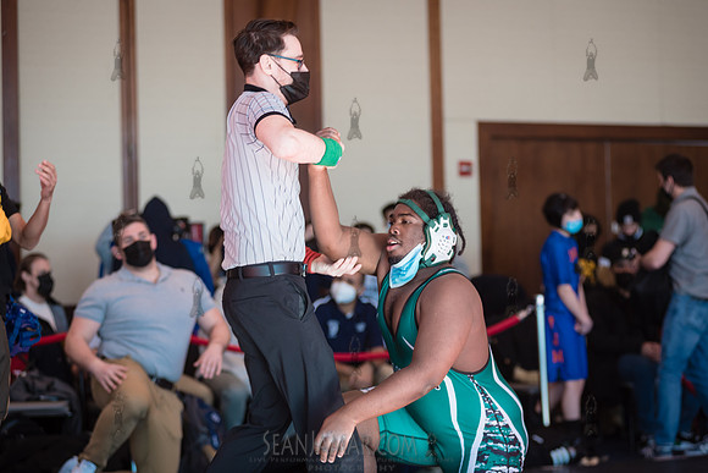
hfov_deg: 19.5
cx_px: 354
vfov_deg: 13.0
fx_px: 2065
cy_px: 236
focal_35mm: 105
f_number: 3.5
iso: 400
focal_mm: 105
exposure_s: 1/400
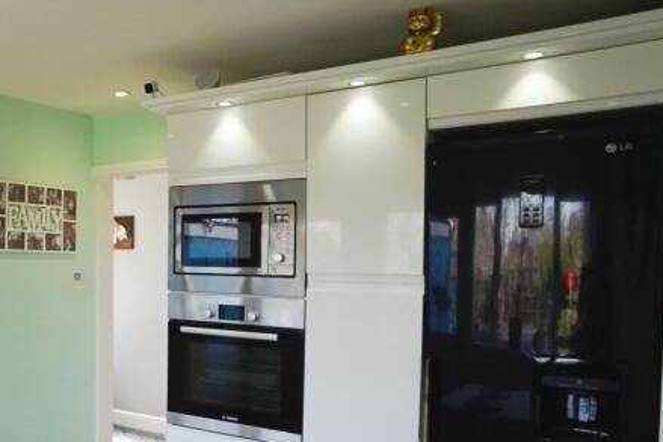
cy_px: 382
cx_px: -48
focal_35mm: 35
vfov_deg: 36.0
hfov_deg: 43.5
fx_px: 645
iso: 250
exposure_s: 1/160
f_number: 4
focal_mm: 10
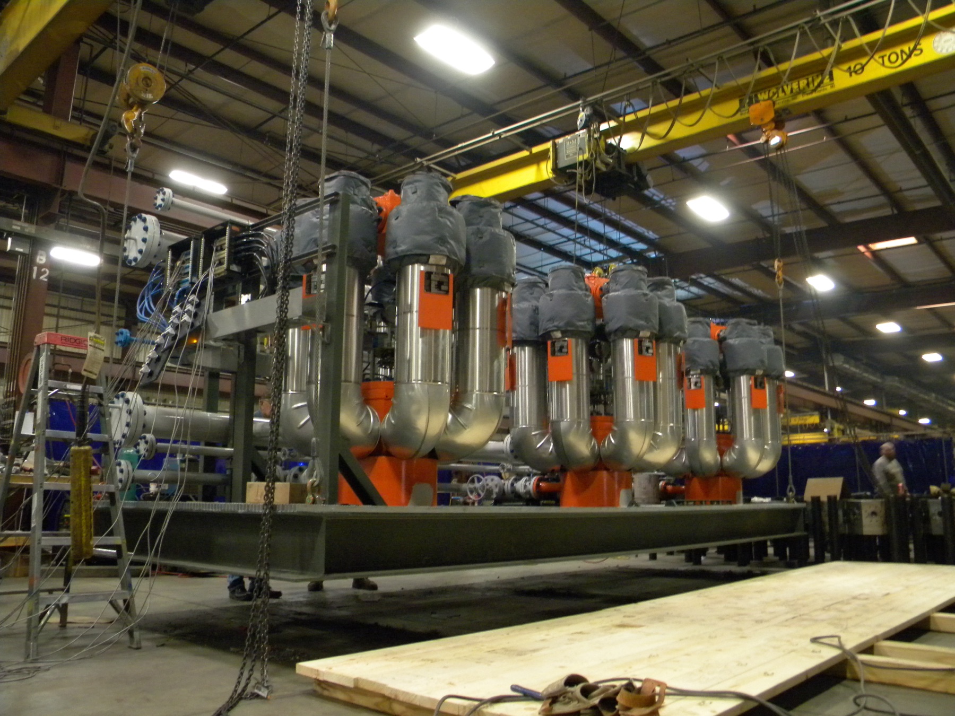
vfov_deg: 49.7
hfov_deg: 63.4
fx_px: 772
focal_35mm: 28
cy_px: 358
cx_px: 478
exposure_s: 1/17
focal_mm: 5
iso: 400
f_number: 3.5
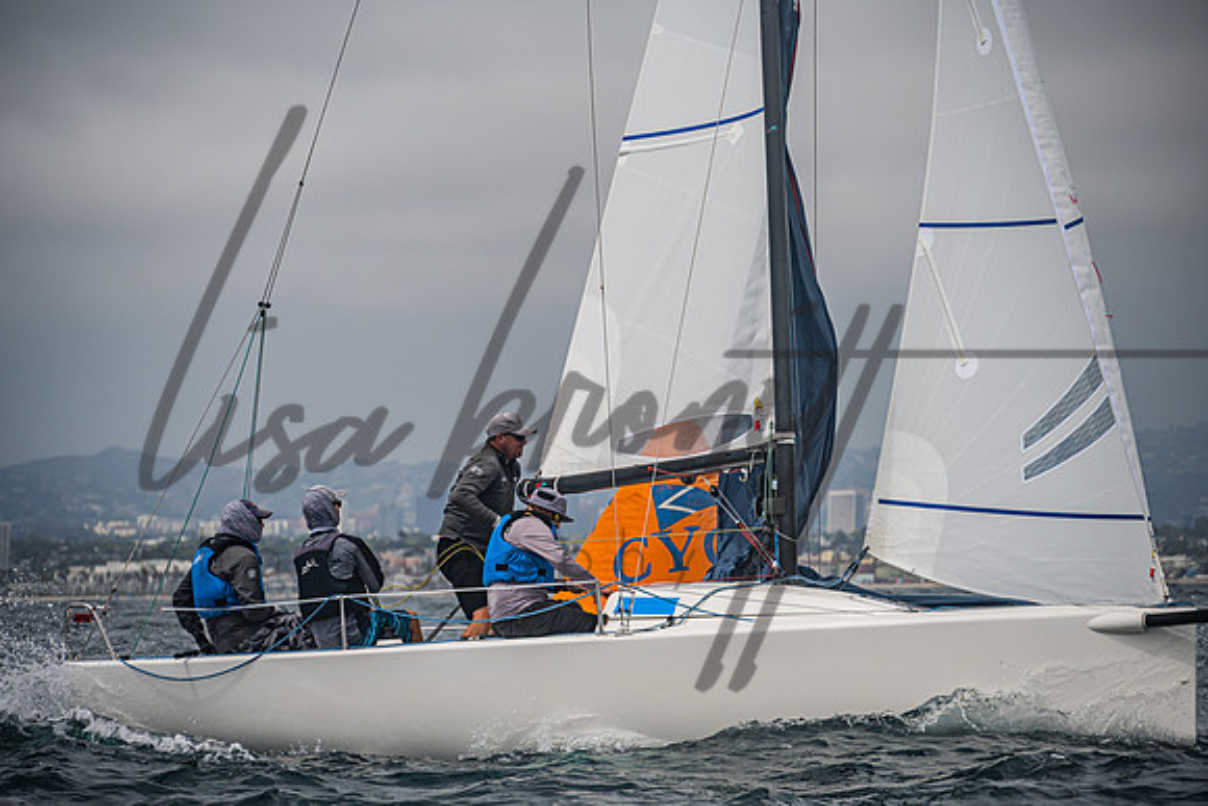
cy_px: 403
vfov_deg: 6.9
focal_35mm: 200
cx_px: 604
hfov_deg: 10.3
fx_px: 6712
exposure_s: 1/1000
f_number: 6.3
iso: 160
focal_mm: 200
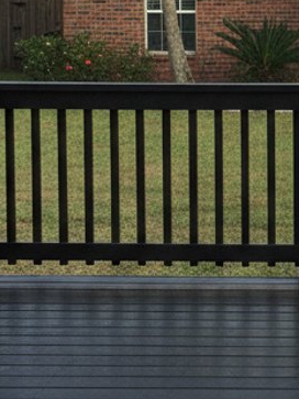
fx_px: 876
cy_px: 119
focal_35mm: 76
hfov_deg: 18.1
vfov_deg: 25.5
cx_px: 391
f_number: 1.8
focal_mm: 6.4
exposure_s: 1/1048
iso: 532
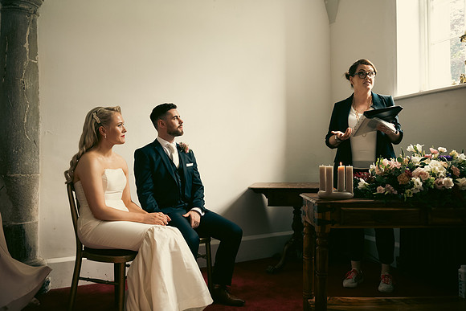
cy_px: 156
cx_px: 233
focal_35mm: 29
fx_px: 375
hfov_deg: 63.6
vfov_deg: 45.0
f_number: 3.5
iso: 800
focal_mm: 29
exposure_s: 1/160
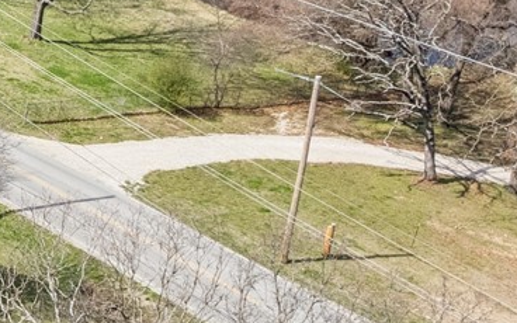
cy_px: 89
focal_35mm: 124
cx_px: -542
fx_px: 1747
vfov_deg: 10.5
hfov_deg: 14.0
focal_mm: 8.4
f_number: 2.8
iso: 150
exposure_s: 1/250
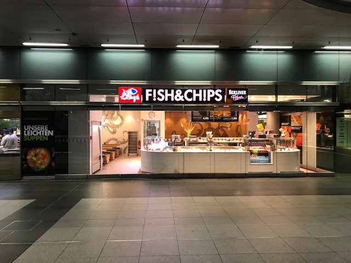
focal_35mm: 28
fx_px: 284
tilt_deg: +0.3
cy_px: 132
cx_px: 176
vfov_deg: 49.7
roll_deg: -0.1
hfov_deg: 63.4
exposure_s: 1/17
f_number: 1.8
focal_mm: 3.99
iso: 50
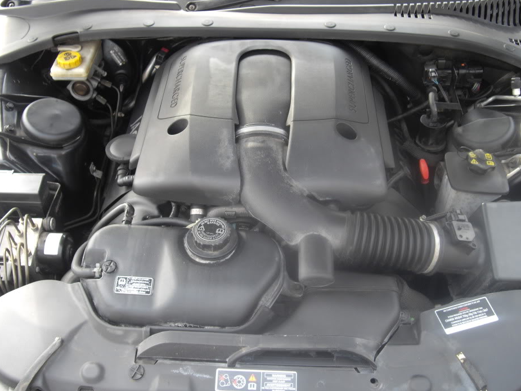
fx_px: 632
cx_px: 263
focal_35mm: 42
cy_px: 185
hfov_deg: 44.8
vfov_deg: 34.4
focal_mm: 7.9
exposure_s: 1/100
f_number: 2.8
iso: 100
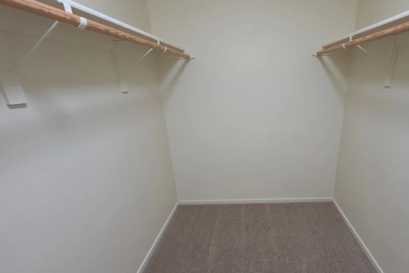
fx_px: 193
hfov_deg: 91.9
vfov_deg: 70.3
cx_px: 249
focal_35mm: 17
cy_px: 149
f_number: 1.9
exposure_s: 1/40
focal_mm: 2.2
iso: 100
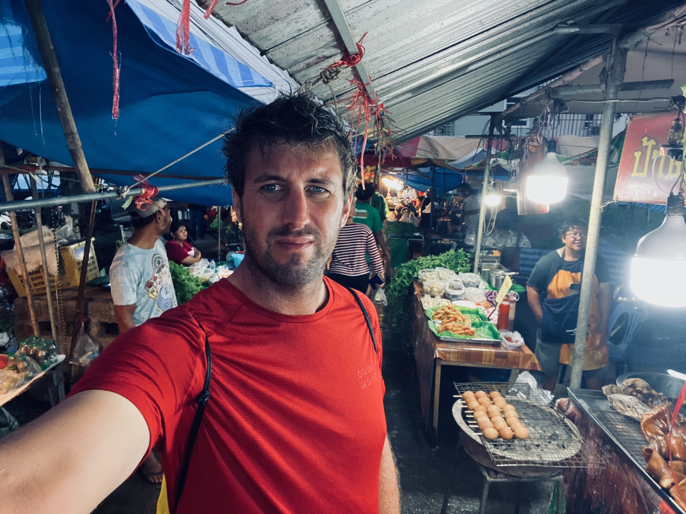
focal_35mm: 23
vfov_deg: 58.9
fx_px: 456
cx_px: 343
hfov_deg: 73.9
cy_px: 257
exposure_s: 1/50
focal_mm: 2.71
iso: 250
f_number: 2.2
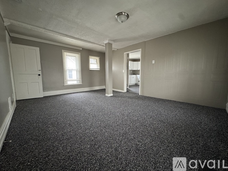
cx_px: 114
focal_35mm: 14
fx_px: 92
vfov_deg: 85.7
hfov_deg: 102.1
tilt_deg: -7.4
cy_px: 86
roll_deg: +0.2
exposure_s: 1/60
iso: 1250
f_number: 2.2
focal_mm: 2.22
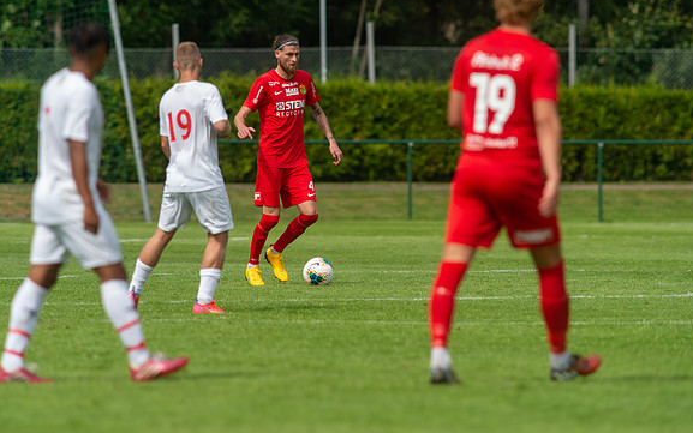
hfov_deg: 4.3
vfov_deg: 2.7
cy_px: 169
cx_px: 297
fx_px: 9295
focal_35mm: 492
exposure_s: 1/1250
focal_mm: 420
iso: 320
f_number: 4
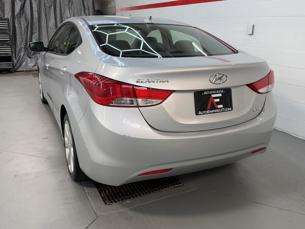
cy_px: 114
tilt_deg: -14.3
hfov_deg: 58.4
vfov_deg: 45.4
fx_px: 273
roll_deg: -1.3
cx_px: 152
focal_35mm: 31
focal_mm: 6.93
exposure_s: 1/229
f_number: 1.8
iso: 64
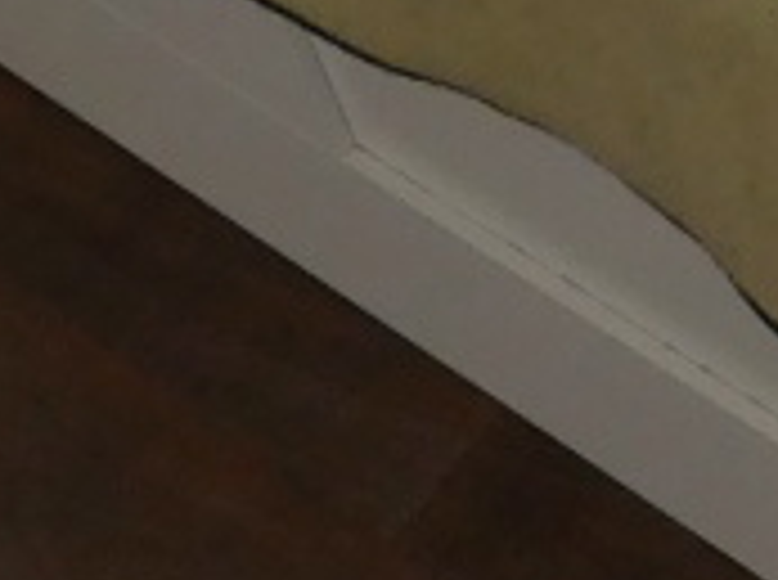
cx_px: 1115
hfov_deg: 13.5
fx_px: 3118
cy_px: -647
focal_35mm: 139
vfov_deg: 9.8
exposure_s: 1/60
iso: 160
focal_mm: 3.6
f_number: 2.8
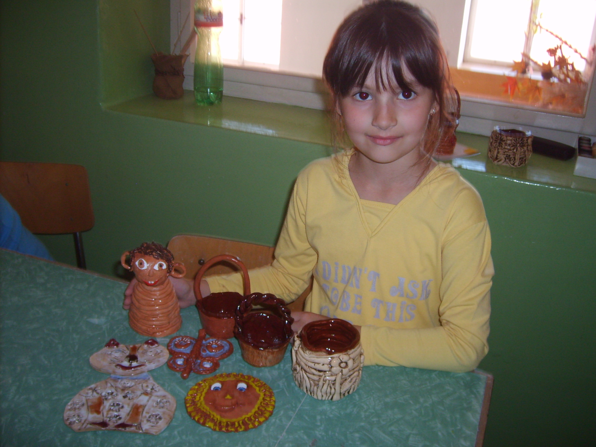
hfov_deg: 52.6
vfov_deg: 40.7
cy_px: 224
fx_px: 603
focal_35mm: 35
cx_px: 298
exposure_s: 1/45
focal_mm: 5.8
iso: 100
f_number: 2.8
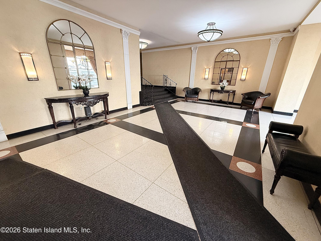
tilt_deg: -20.7
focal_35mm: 14
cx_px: 160
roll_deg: -0.1
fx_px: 130
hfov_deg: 102.1
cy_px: 120
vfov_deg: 85.7
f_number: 2.2
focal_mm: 2.22
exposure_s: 1/120
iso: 320
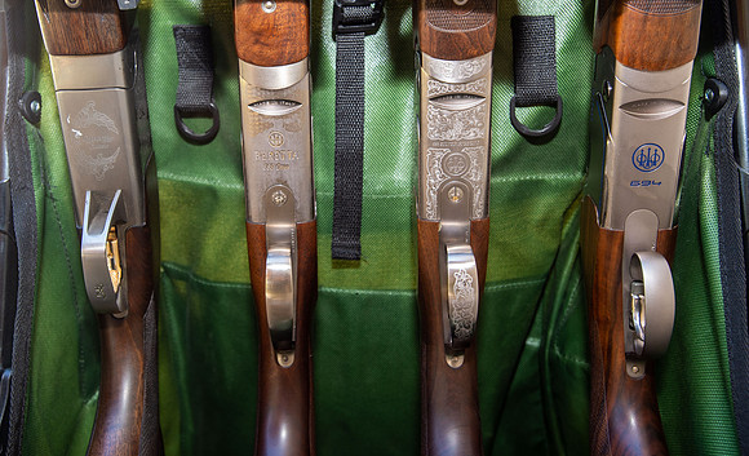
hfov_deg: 57.4
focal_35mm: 34
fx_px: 681
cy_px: 142
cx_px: 327
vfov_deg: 36.5
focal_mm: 26
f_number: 5.6
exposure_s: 1/125
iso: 640
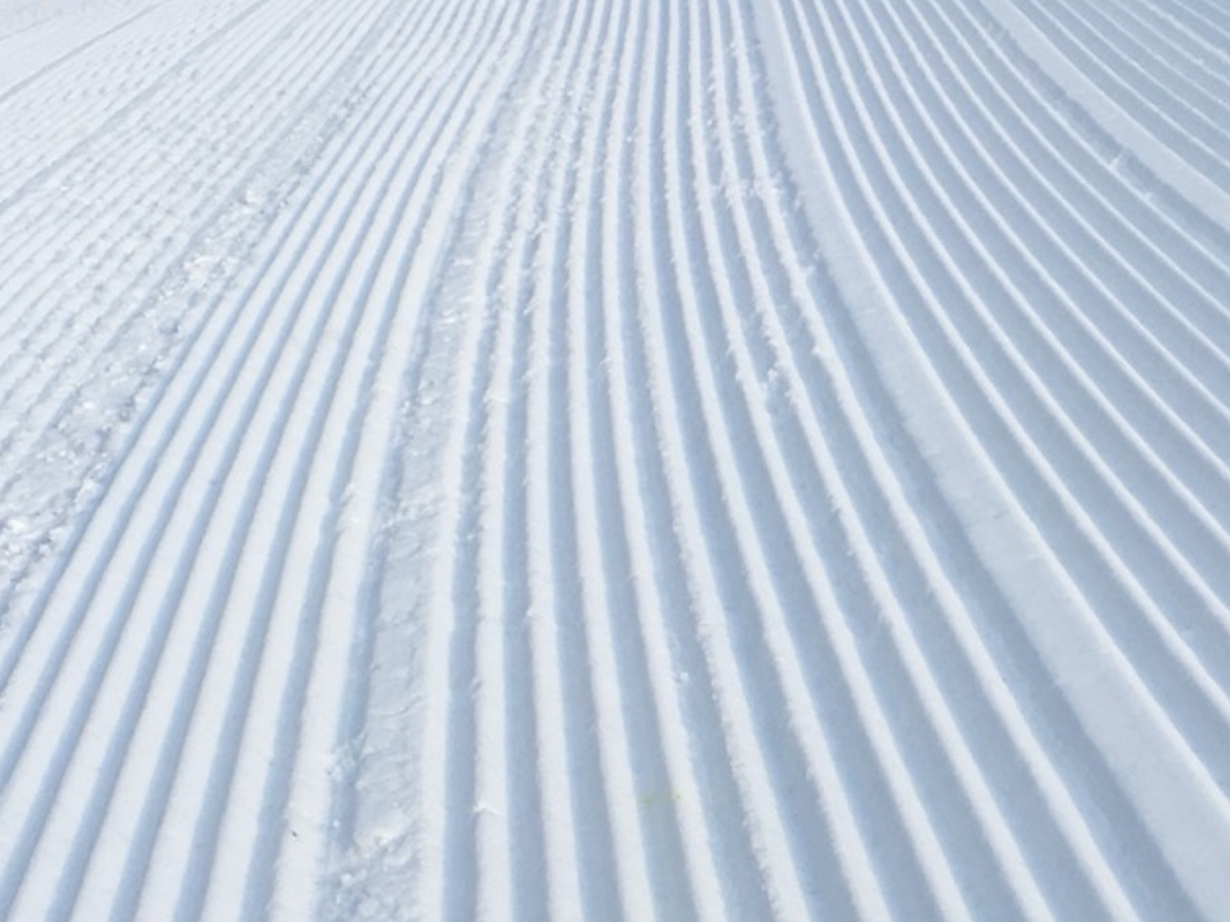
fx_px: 2629
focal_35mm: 74
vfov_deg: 19.8
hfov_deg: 26.2
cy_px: 689
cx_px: 840
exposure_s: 1/874
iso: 25
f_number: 2.2
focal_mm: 4.15
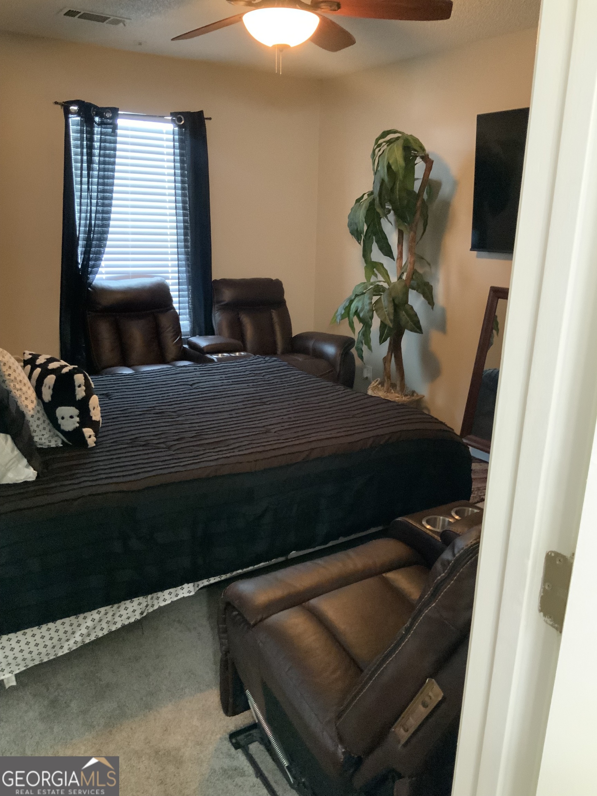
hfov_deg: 48.2
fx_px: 667
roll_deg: -1.3
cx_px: 298
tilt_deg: -15.1
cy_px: 398
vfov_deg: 61.7
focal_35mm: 29
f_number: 1.8
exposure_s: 1/30
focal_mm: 3
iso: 500
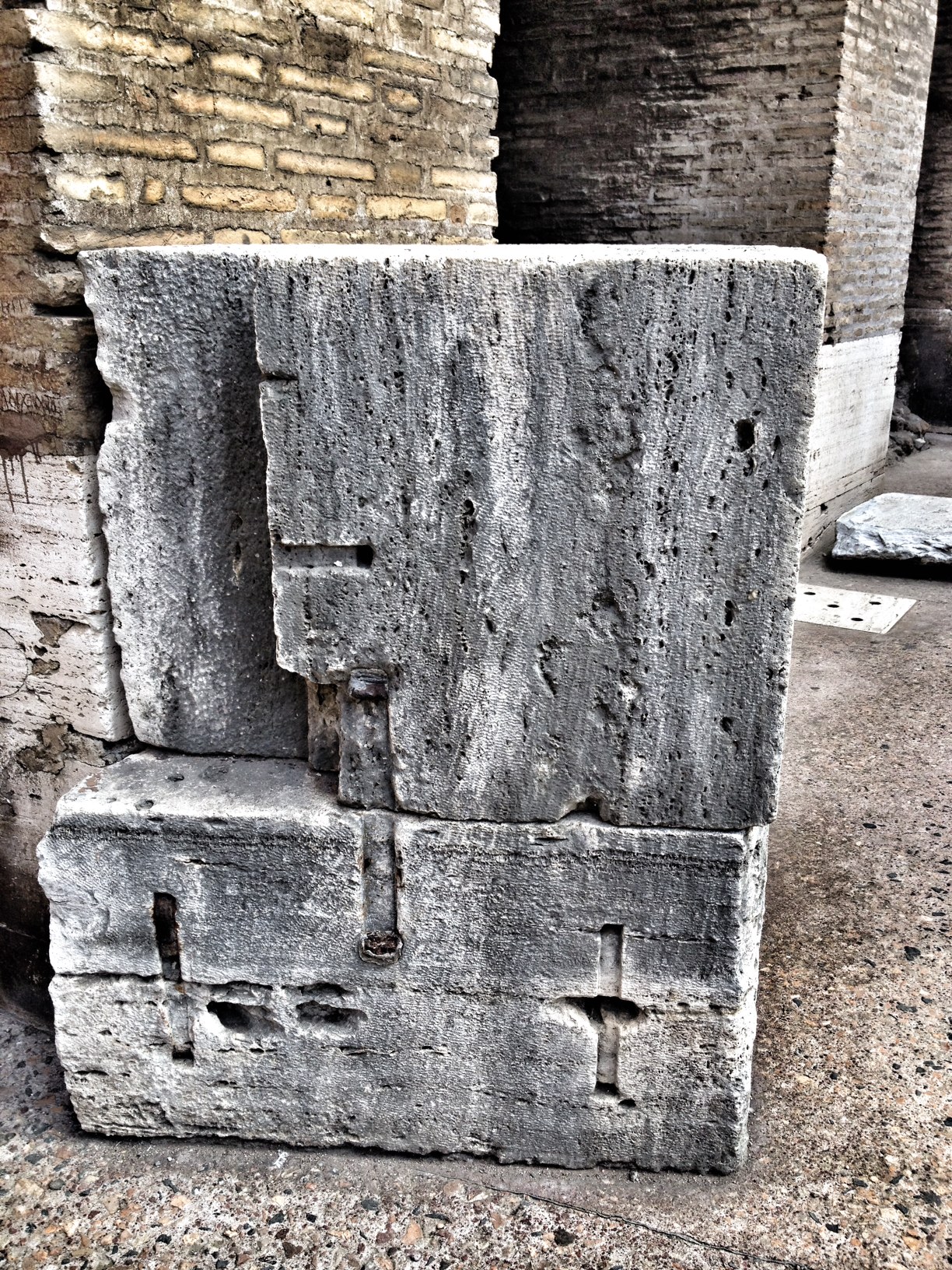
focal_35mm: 35
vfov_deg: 52.6
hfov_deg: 40.7
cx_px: 476
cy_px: 635
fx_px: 1283
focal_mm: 4.28
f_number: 2.4
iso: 64
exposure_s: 1/228
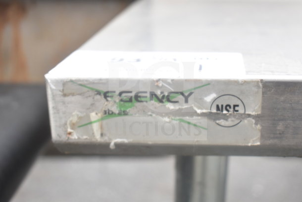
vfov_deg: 25.1
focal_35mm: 54
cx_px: 151
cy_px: 101
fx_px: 453
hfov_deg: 36.9
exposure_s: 1/100
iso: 200
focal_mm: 36
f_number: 5
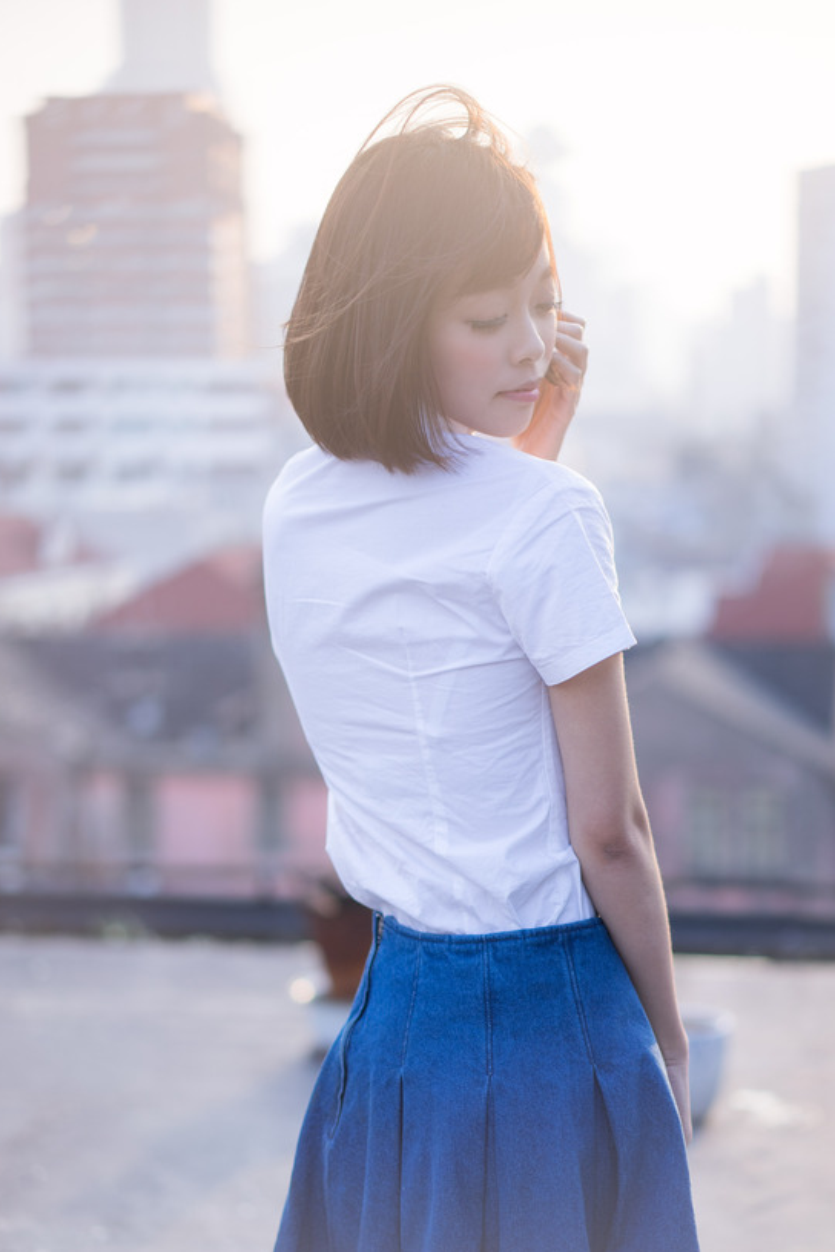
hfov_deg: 19.7
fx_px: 2400
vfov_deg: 29.1
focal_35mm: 69
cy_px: 770
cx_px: 427
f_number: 1.8
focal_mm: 55
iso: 125
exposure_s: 1/640
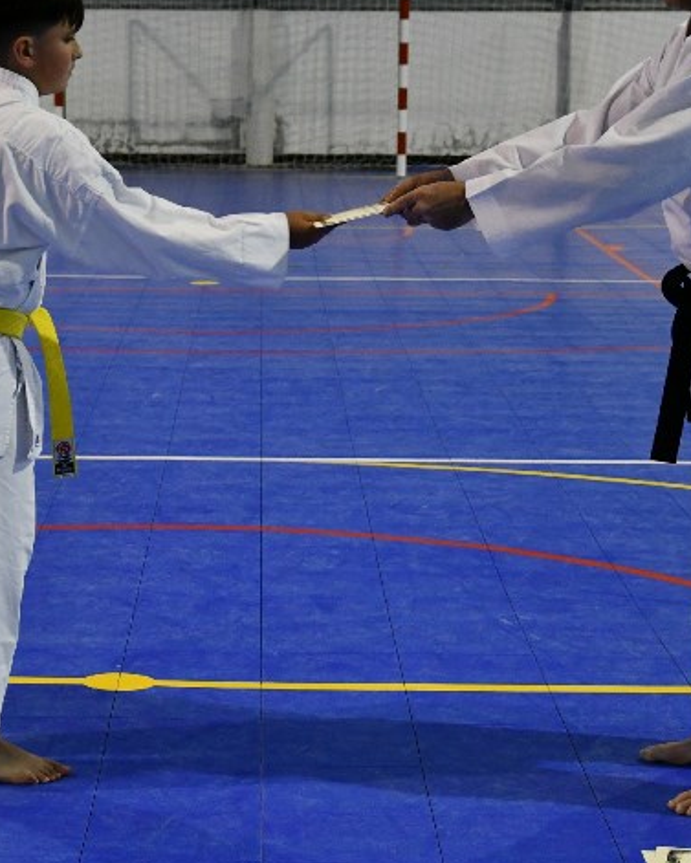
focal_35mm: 106
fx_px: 2709
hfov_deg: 14.5
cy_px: 326
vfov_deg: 18.1
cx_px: 273
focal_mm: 35
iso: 2000
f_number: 4.5
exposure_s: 1/125
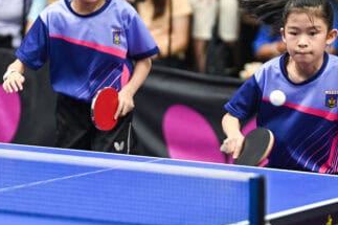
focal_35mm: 232
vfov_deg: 5.9
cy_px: 86
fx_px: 2177
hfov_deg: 8.9
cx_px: 198
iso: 1250
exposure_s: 1/320
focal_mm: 150
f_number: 2.8
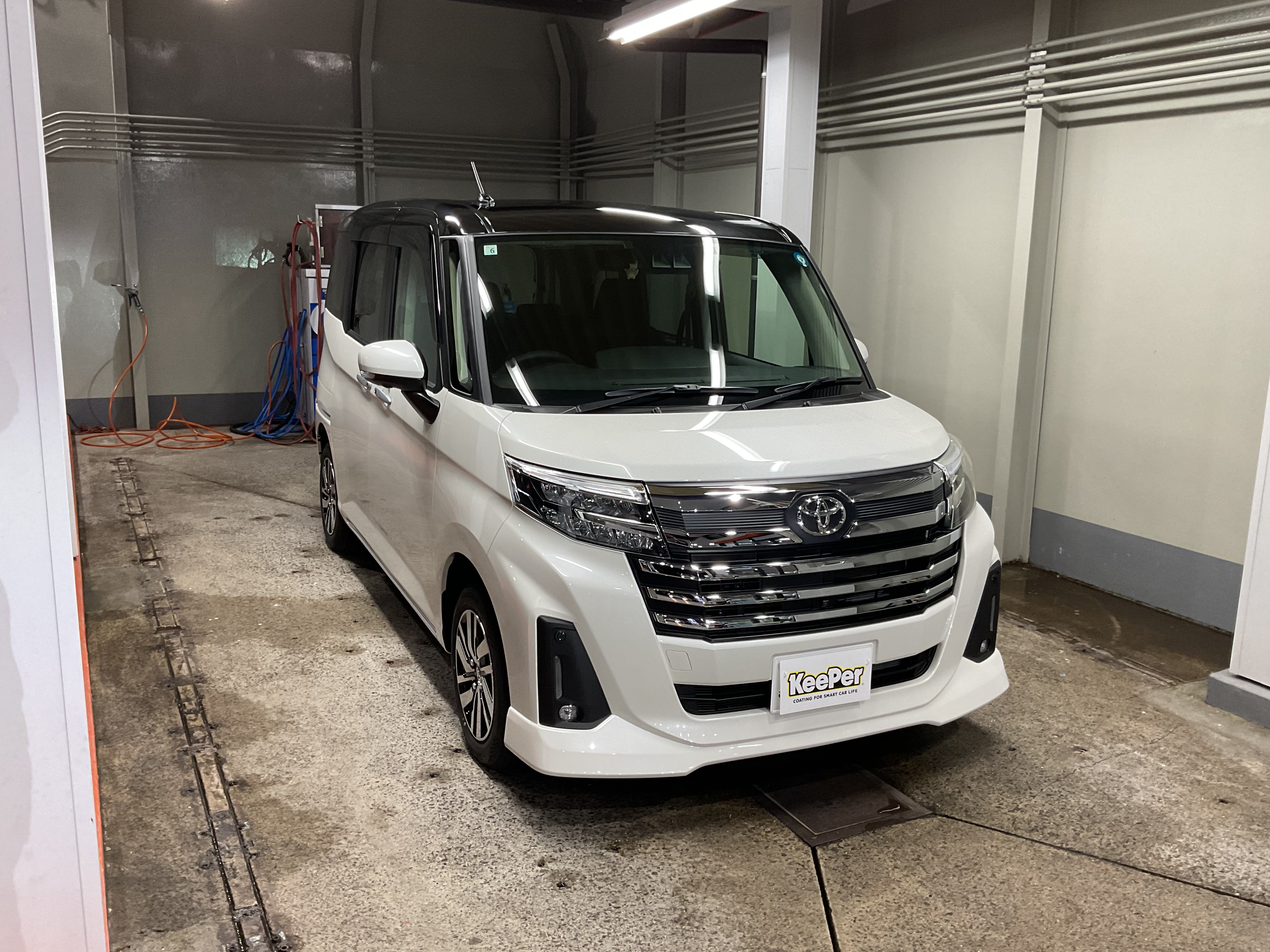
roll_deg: -0.7
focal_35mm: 30
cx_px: 636
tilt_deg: -11.8
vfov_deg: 46.8
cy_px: 470
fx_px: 1101
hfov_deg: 60.0
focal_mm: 3
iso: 80
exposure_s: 1/60
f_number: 1.8
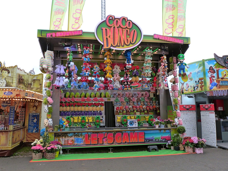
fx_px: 165
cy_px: 86
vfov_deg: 54.9
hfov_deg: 69.4
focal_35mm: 25
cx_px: 114
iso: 160
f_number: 4
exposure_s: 1/250
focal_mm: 4.5
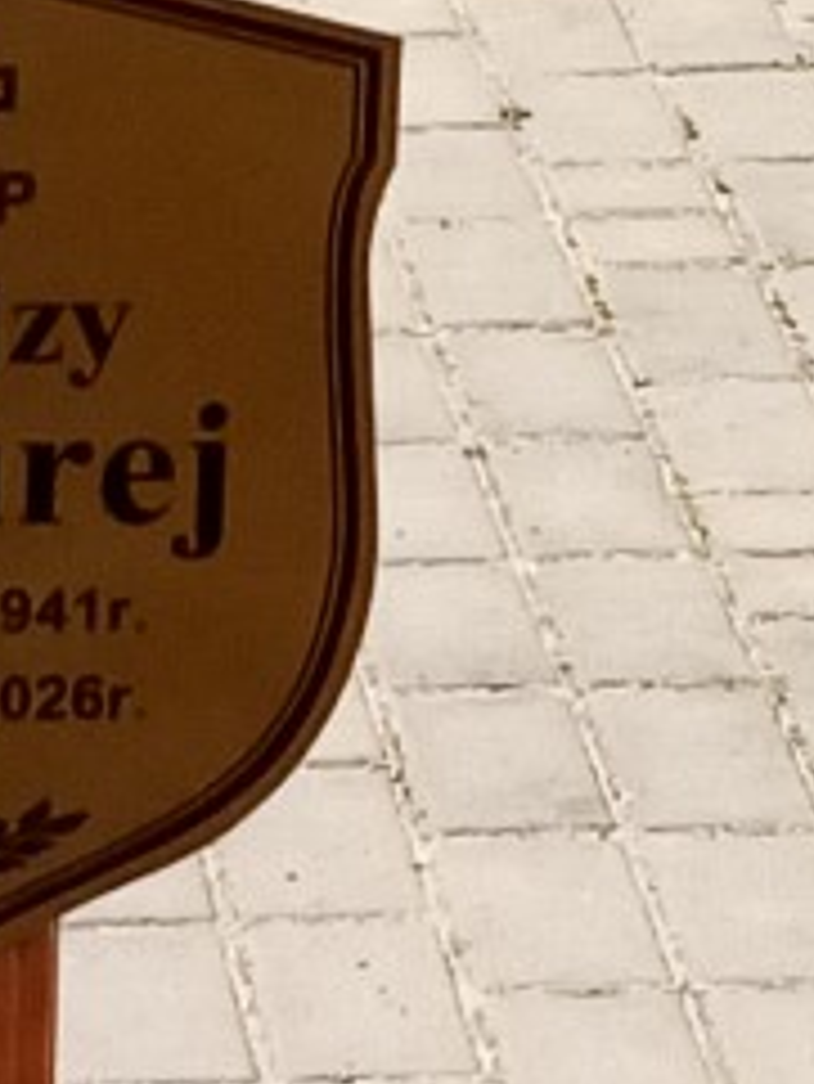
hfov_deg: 20.5
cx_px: -31
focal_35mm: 69
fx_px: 2161
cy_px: 166
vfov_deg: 27.4
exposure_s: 1/1182
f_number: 1.8
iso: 103
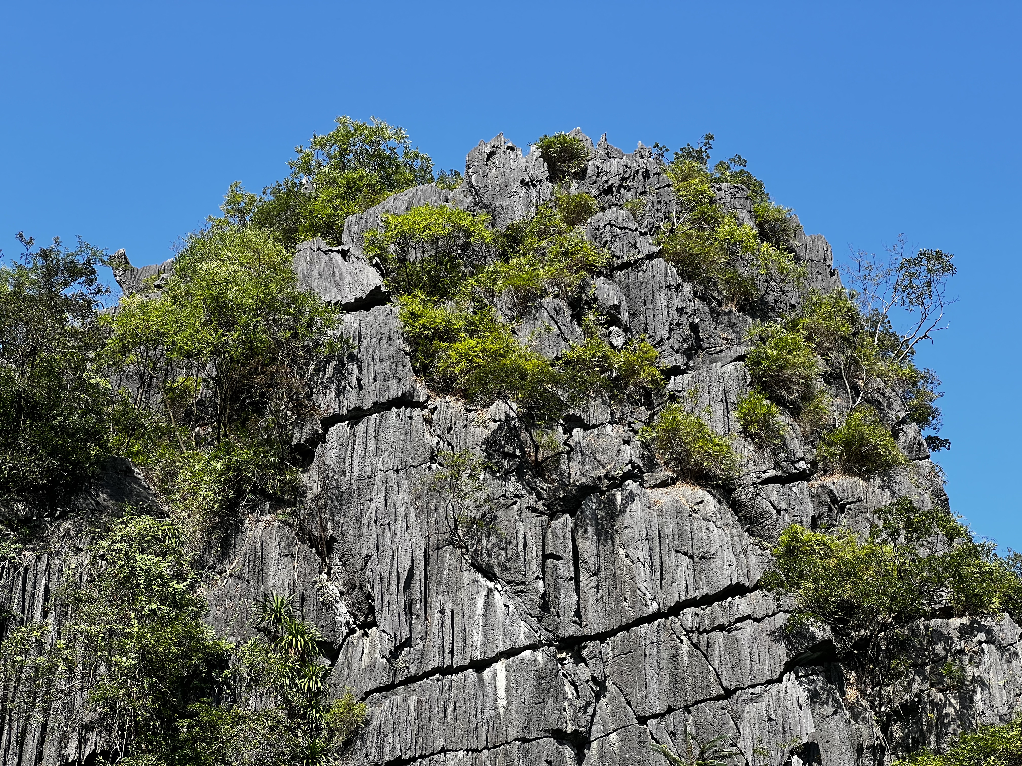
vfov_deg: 19.1
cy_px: 383
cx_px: 511
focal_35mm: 77
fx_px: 2273
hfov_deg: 25.3
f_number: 2.8
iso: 32
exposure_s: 1/347
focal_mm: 9
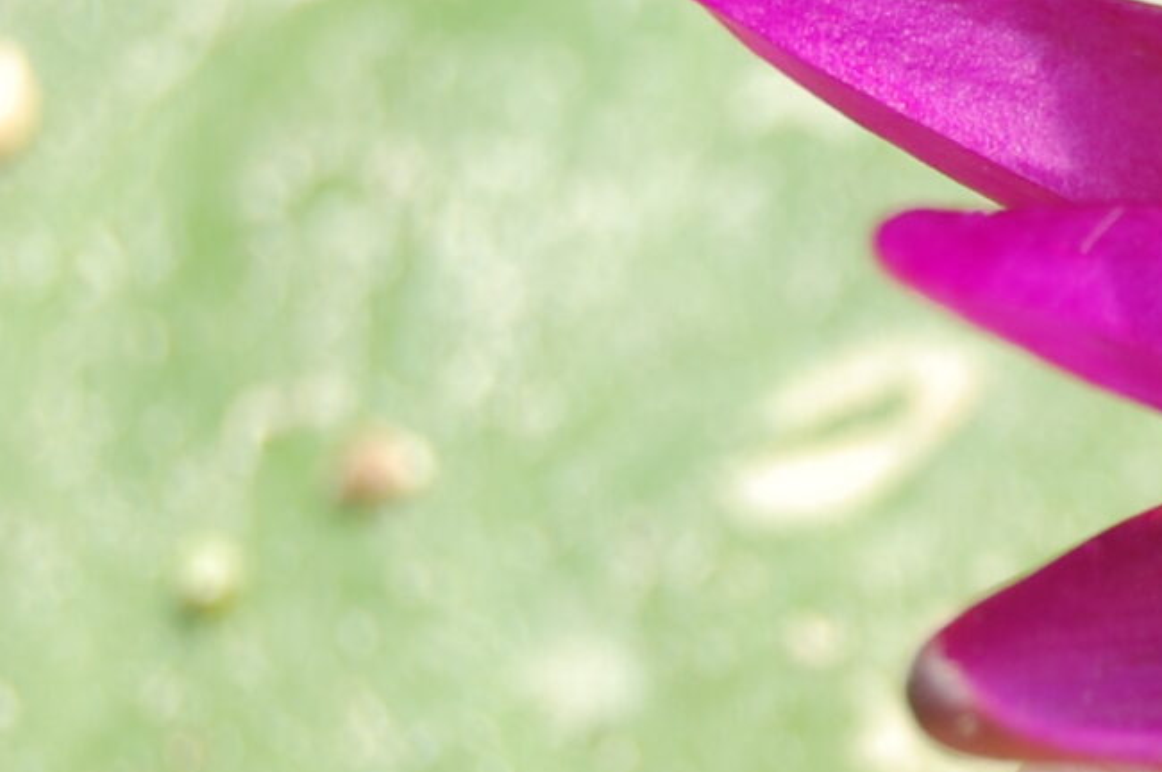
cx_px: 2131
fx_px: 10479
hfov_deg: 6.2
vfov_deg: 4.2
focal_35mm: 325
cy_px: -25
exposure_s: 1/160
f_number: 7.1
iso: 200
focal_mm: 55
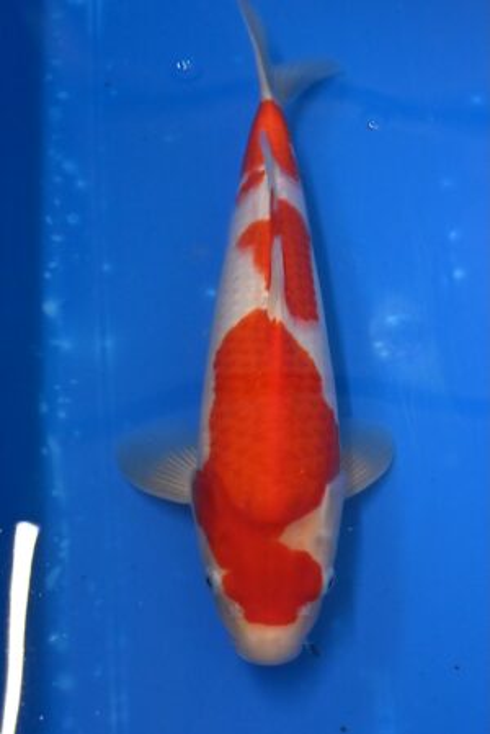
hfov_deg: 43.7
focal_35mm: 30
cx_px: 245
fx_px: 612
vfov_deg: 61.9
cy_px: 367
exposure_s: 1/30
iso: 800
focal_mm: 20
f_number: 3.8
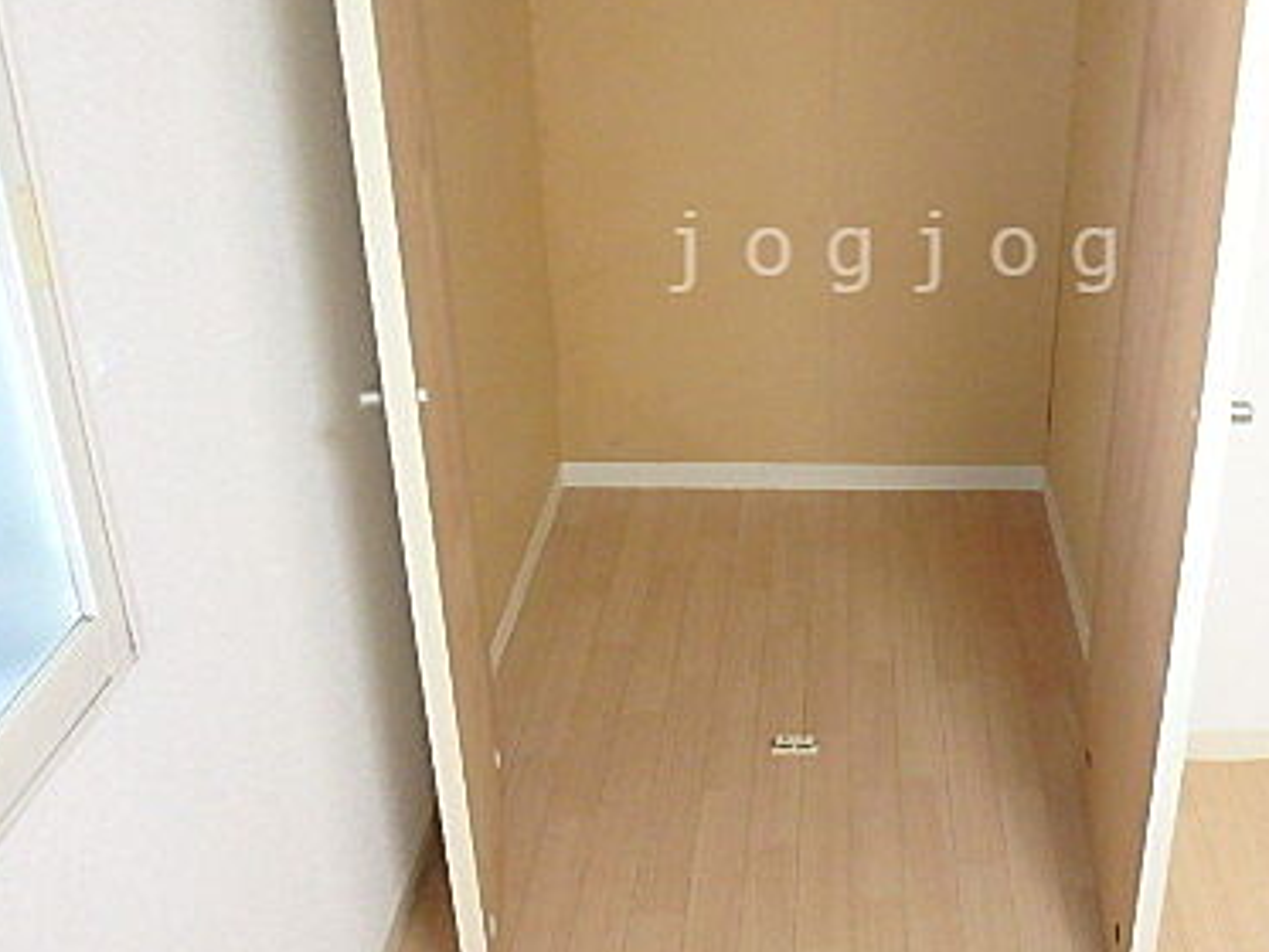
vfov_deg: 38.8
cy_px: 252
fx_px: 1320
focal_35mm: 36
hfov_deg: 49.9
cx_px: 902
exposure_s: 1/30
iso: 640
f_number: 3.5
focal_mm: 3.7
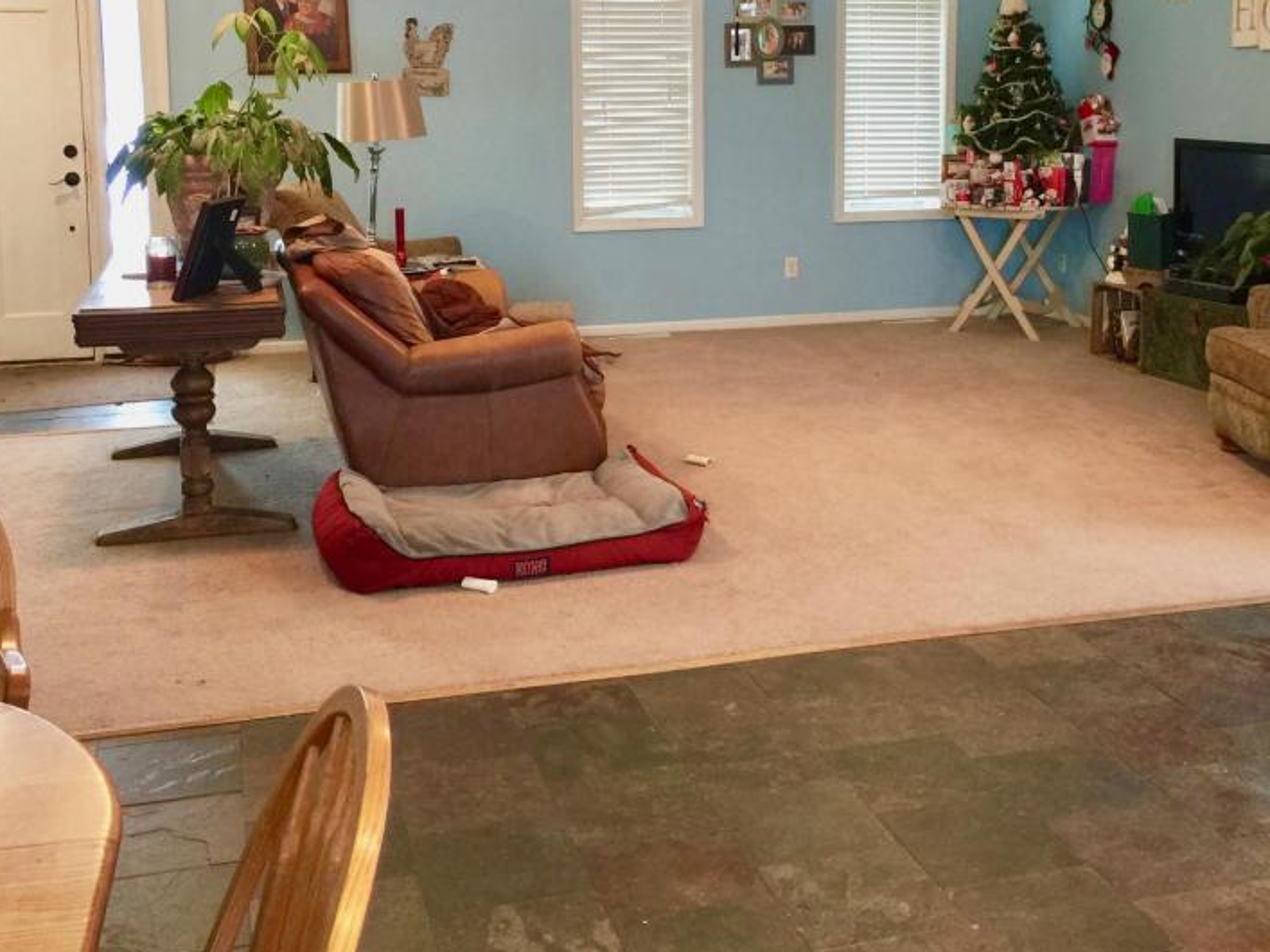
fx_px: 1541
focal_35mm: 42
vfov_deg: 33.8
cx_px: 666
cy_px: 269
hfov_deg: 44.8
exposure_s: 1/15
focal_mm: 4.15
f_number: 2.2
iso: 80
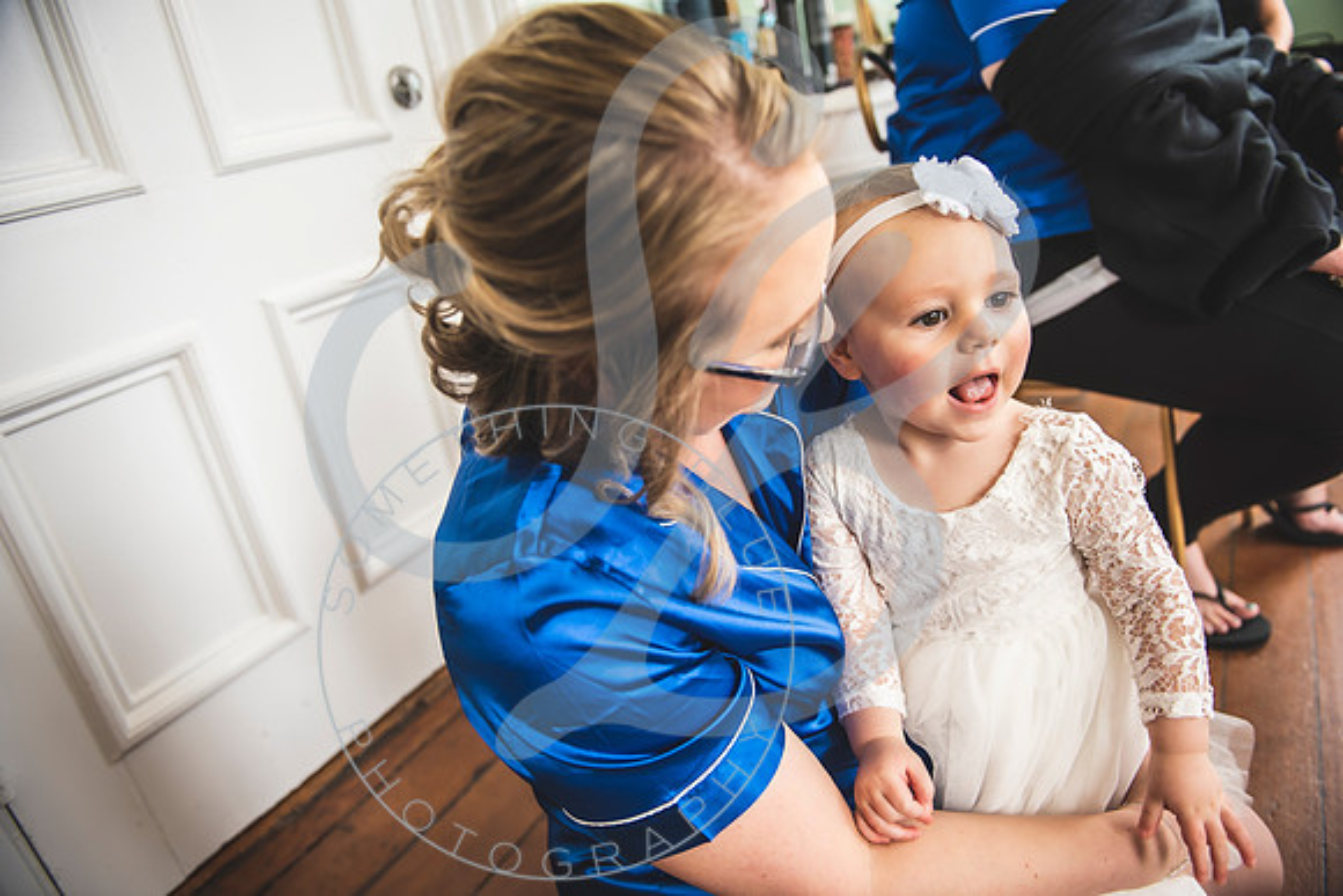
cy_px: 448
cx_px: 672
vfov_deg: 53.2
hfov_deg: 73.7
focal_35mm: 24
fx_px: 896
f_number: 2.8
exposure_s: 1/125
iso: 125
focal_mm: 24
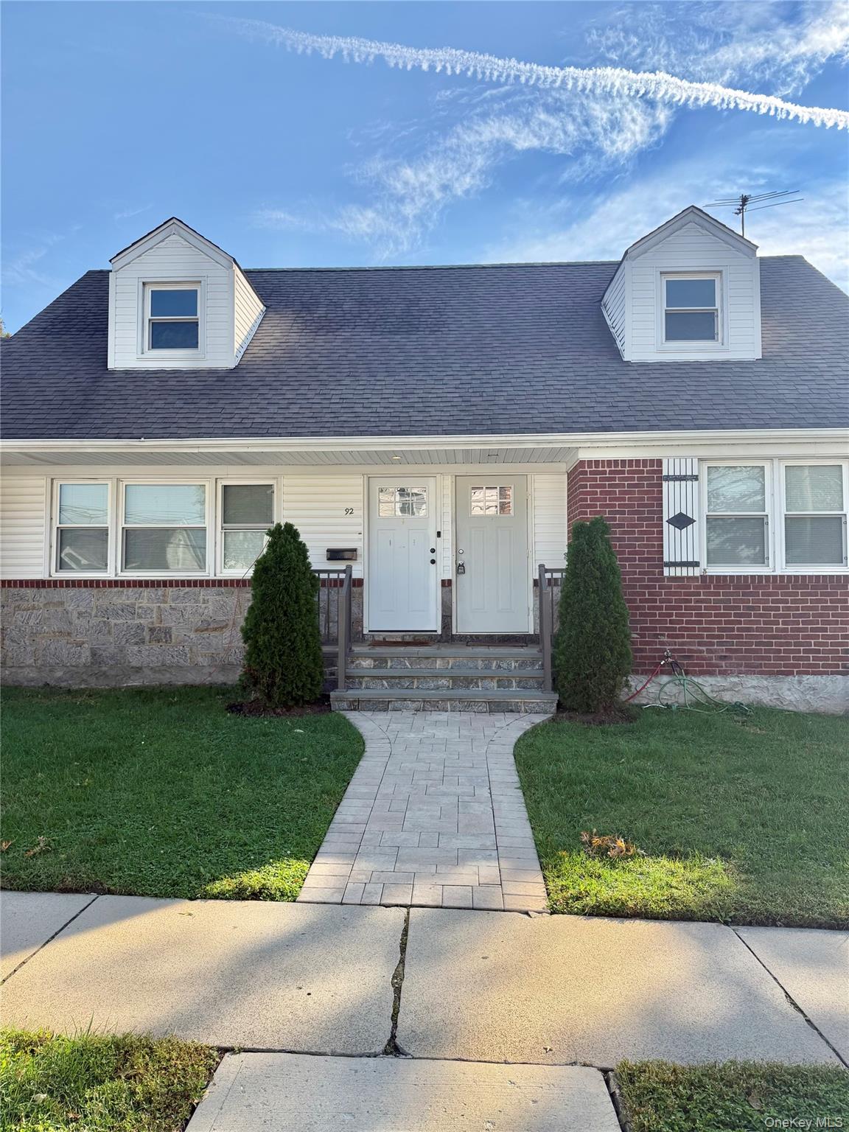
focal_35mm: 24
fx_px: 785
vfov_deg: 71.6
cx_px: 424
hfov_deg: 56.8
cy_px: 566
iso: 100
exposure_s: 1/3279
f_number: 1.78
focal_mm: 6.76
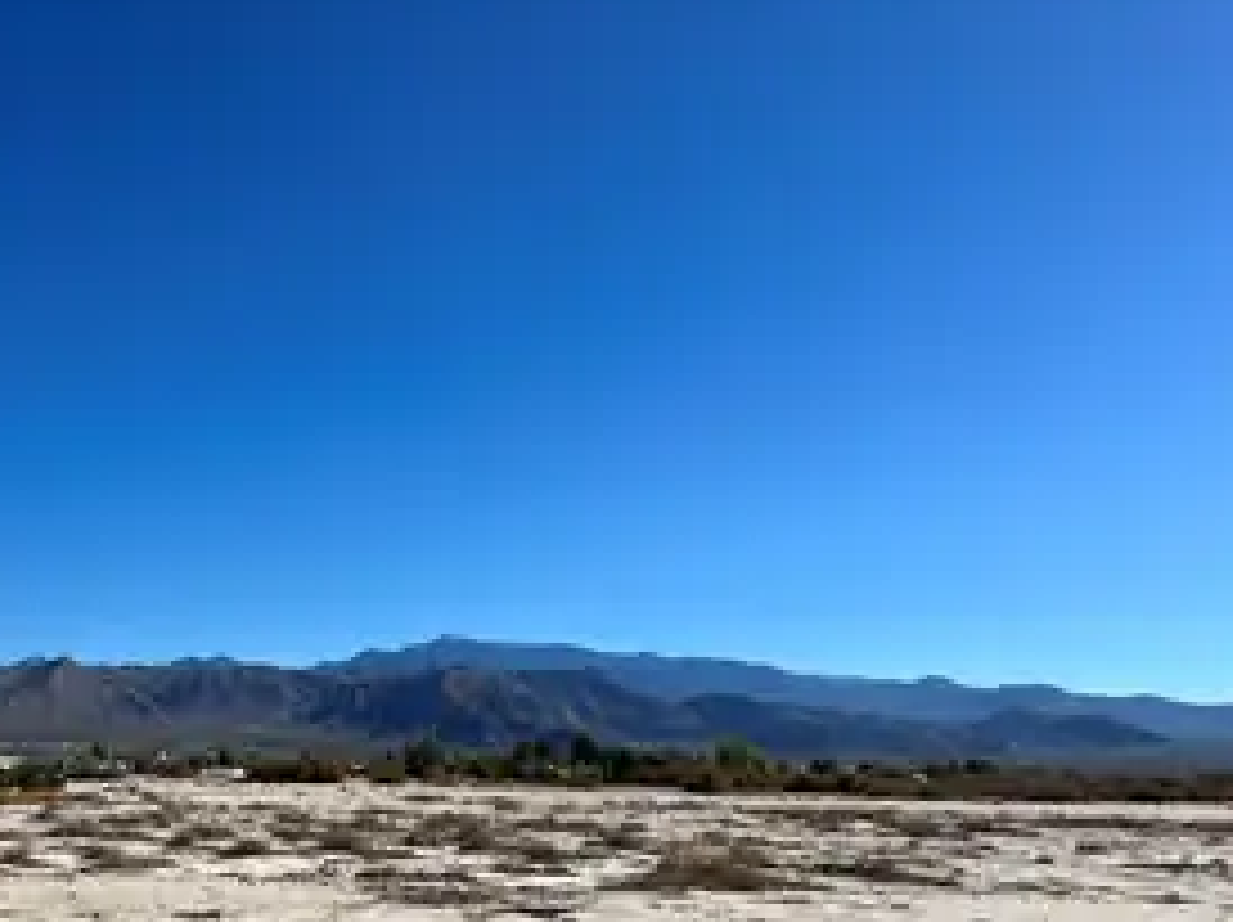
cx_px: 351
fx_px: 1352
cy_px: 553
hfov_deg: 47.7
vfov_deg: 37.5
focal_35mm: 38
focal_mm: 5.1
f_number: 1.6
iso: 50
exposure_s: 1/6173
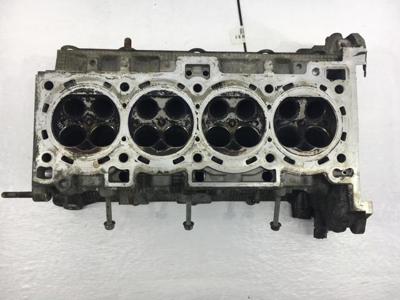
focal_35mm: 29
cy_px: 150
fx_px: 335
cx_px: 200
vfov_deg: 48.2
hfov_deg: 61.7
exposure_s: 1/50
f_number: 2.2
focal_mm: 4.15
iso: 25
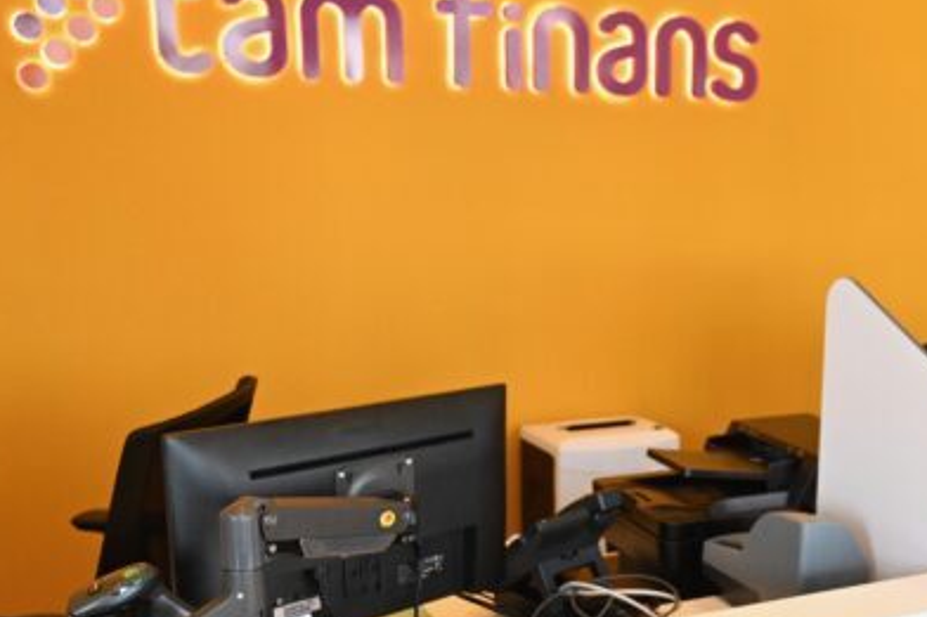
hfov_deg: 37.5
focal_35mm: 51
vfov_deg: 26.1
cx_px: 769
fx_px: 1303
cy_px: 509
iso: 2500
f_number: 2.8
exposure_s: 1/800
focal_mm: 15.5
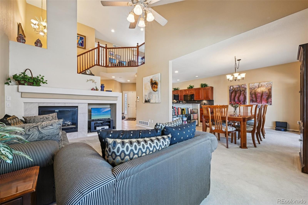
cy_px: 102
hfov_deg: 104.3
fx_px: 120
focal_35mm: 14
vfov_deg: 81.2
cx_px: 154
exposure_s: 1/5
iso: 400
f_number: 11
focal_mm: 14
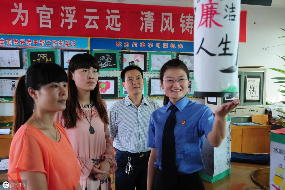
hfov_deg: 53.2
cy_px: 95
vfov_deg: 36.8
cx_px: 142
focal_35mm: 36
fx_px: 285
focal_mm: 24
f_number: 3.8
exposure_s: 1/60
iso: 400
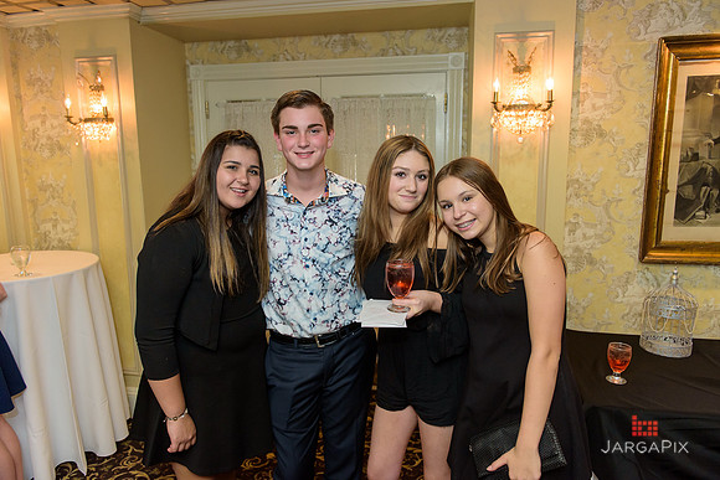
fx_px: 520
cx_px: 360
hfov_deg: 69.4
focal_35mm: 26
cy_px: 240
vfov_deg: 49.6
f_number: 3.2
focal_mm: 26
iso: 1600
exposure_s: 1/125
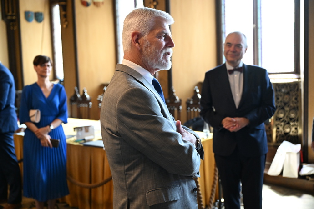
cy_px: 104
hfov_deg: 48.5
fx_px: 349
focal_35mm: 40
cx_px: 157
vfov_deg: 33.4
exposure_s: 1/200
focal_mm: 40
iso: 5000
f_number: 2.8
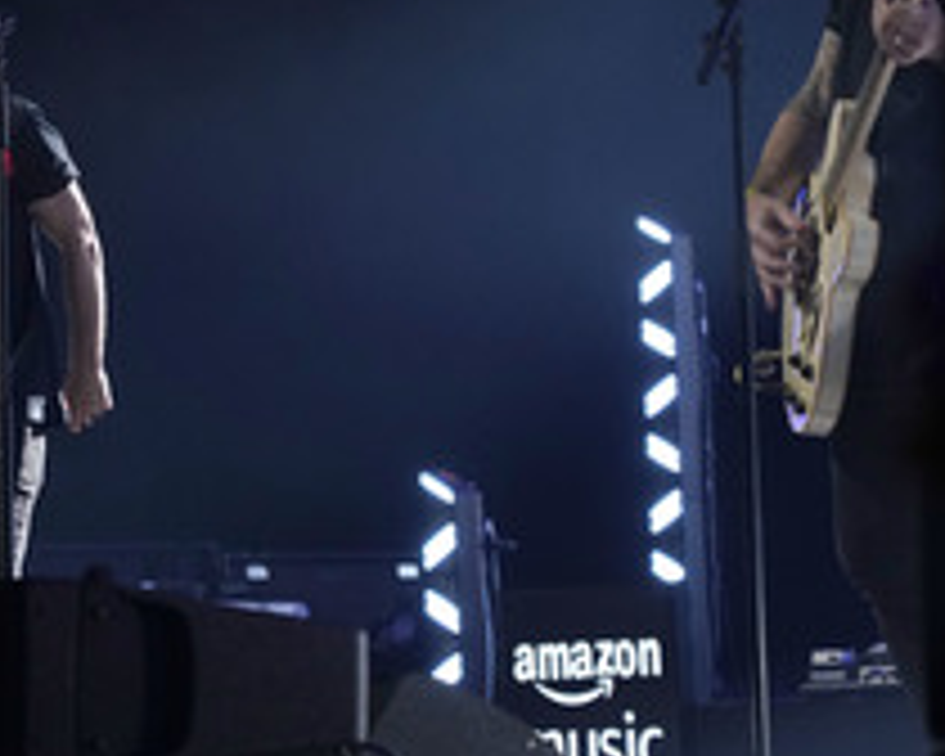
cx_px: -7
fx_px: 3776
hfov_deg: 14.0
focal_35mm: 135
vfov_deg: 11.4
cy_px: 184
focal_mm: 67
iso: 2000
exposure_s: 1/250
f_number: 4.5
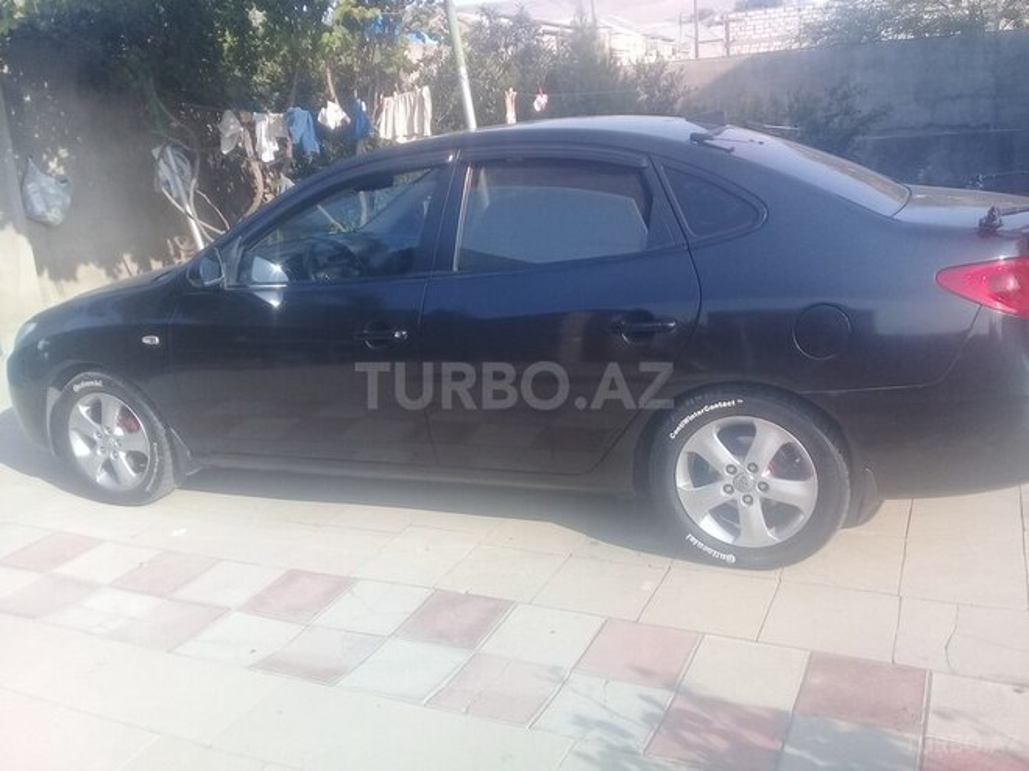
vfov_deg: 45.4
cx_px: 514
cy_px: 386
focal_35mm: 31
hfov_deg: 58.4
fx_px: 922
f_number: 2.2
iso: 50
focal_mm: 3.3
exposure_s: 1/492
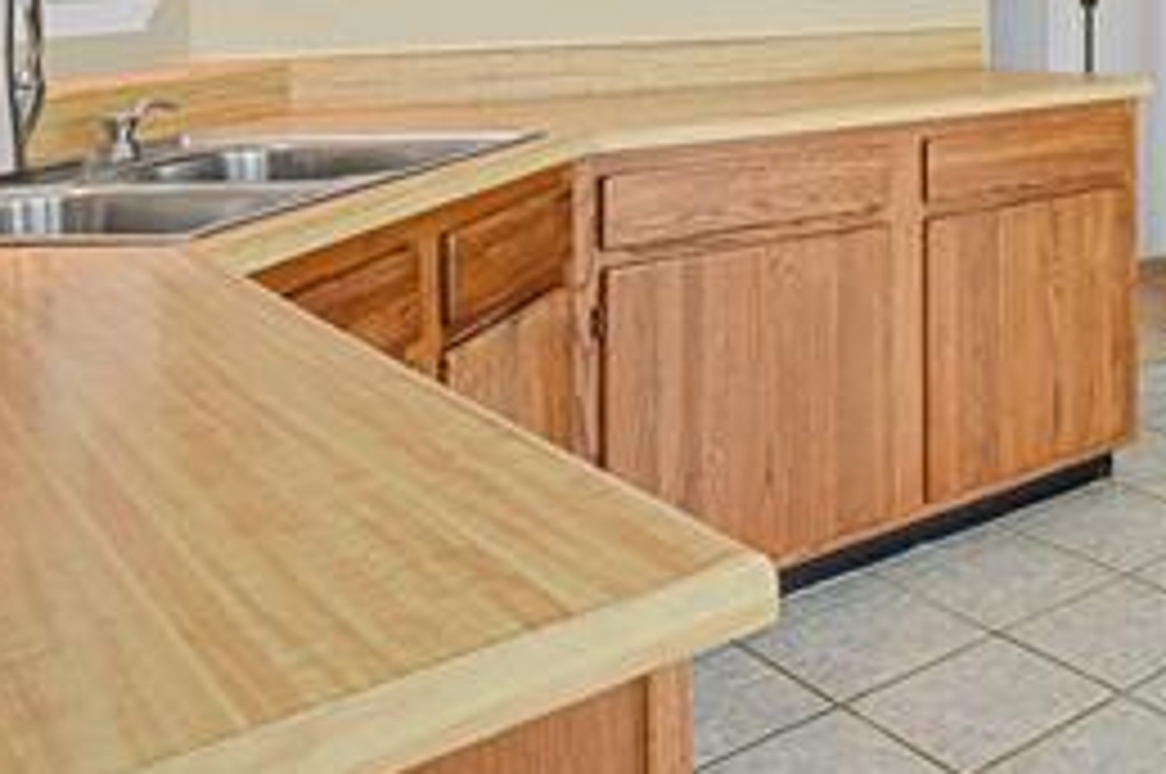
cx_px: 1270
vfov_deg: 29.1
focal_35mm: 42
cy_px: -50
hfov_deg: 38.7
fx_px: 1359
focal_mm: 17
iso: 250
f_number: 8
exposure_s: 2
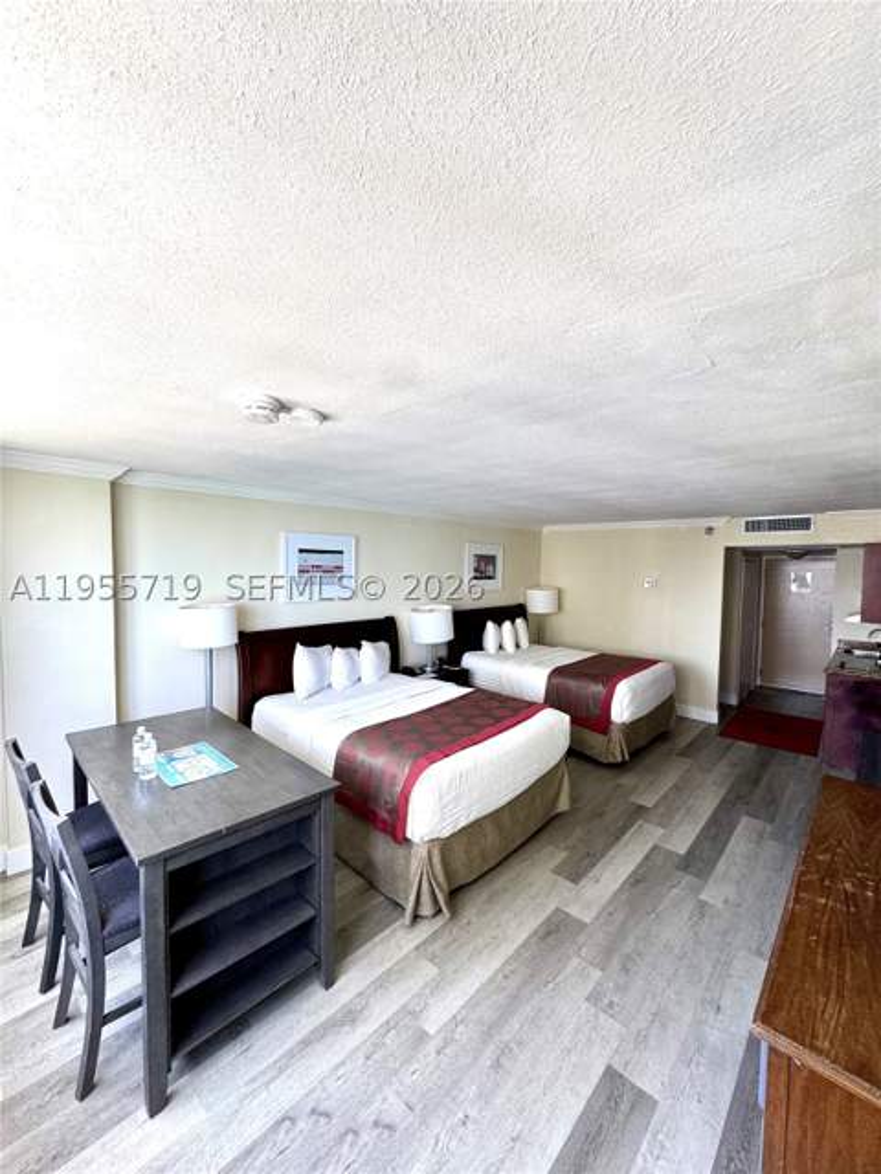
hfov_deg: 85.7
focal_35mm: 14
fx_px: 475
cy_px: 587
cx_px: 440
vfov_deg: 102.1
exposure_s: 1/99
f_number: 2.2
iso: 160
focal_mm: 2.22
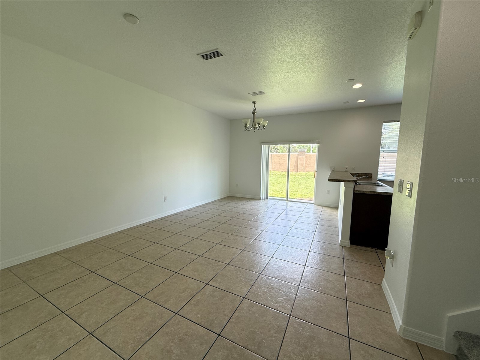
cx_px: 240
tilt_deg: -5.4
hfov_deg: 102.1
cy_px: 180
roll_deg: -0.7
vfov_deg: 85.7
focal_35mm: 14
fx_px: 194
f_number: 2.2
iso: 100
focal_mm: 2.22
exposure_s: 1/120
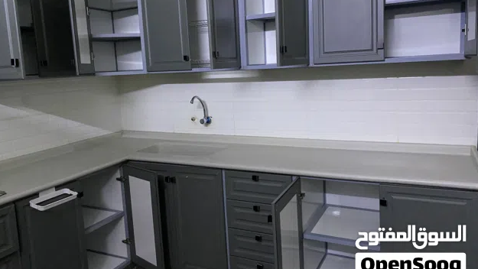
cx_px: 240
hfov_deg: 66.0
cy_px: 115
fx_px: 368
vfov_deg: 40.1
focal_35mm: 29
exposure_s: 1/30
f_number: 1.8
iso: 640
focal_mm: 4.25
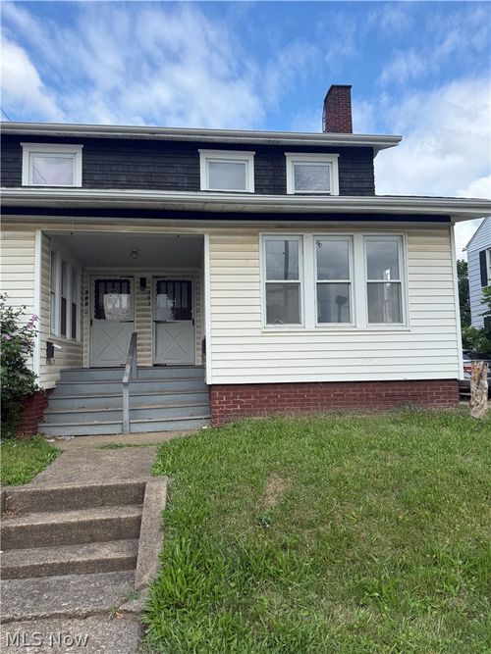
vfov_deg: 71.6
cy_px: 327
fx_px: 454
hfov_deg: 56.8
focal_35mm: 24
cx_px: 246
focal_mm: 6.76
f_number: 1.78
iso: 80
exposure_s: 1/2169
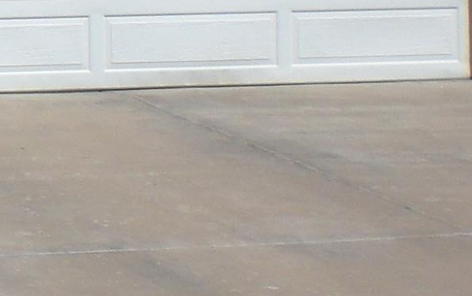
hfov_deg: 9.8
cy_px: 119
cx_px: -440
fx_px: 2586
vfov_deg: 6.5
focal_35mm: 201
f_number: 4.4
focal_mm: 6.3
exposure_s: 1/1000
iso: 50
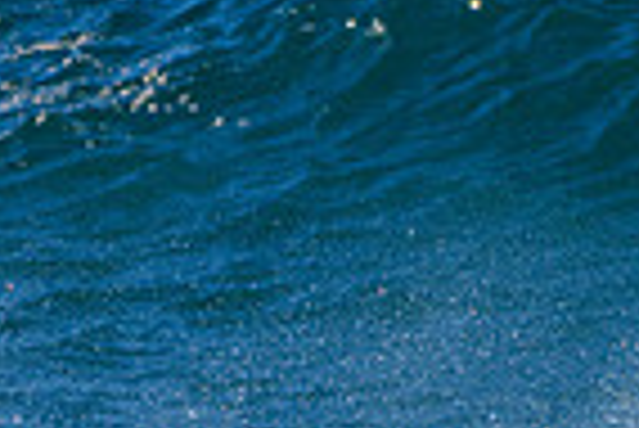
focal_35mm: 3060
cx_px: 720
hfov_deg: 0.7
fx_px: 54370
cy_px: 854
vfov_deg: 0.5
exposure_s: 1/2000
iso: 360
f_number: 5.6
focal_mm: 500
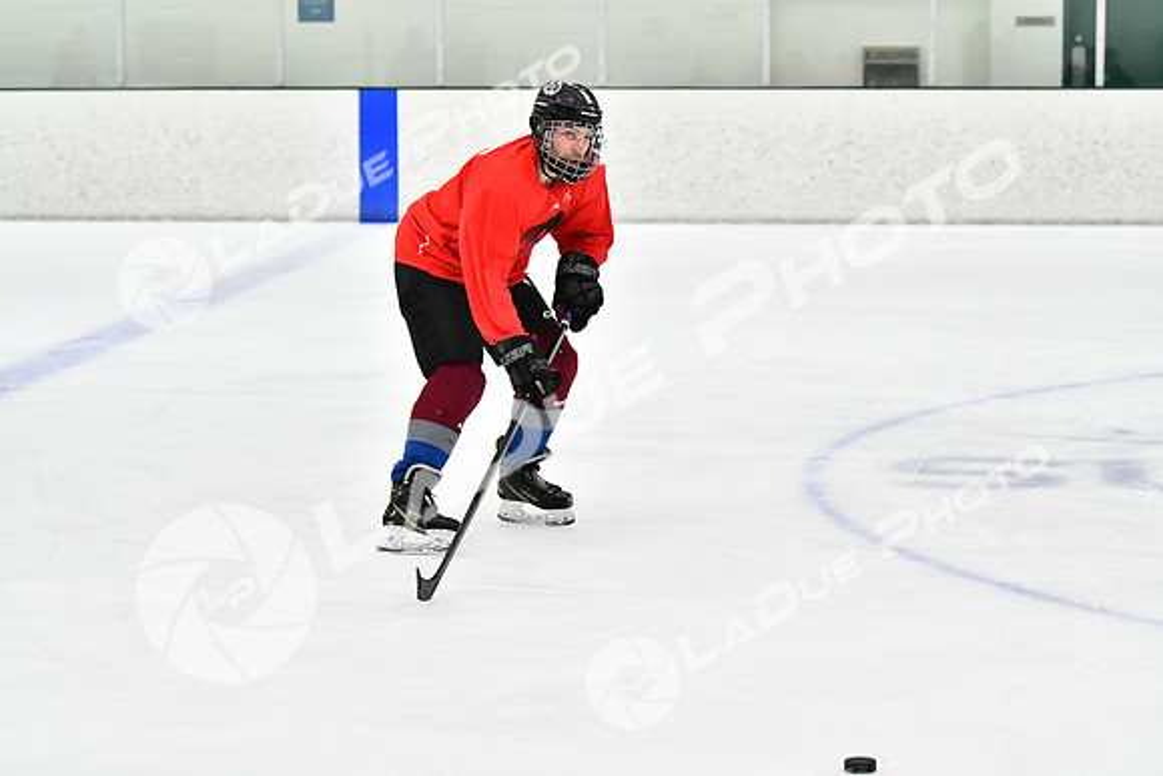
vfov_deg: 12.7
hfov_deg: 18.9
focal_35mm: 108
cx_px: 582
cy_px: 388
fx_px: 3490
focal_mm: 72
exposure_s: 1/1600
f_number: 2.8
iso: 6400
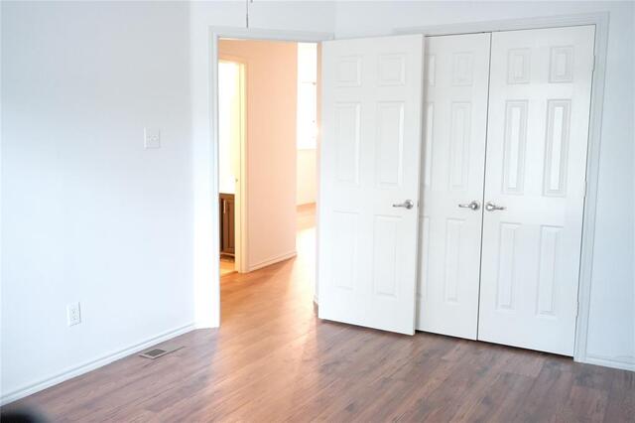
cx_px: 318
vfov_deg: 37.8
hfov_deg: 54.5
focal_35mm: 35
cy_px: 212
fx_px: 617
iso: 8000
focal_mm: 23
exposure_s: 1/125
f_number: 2.8
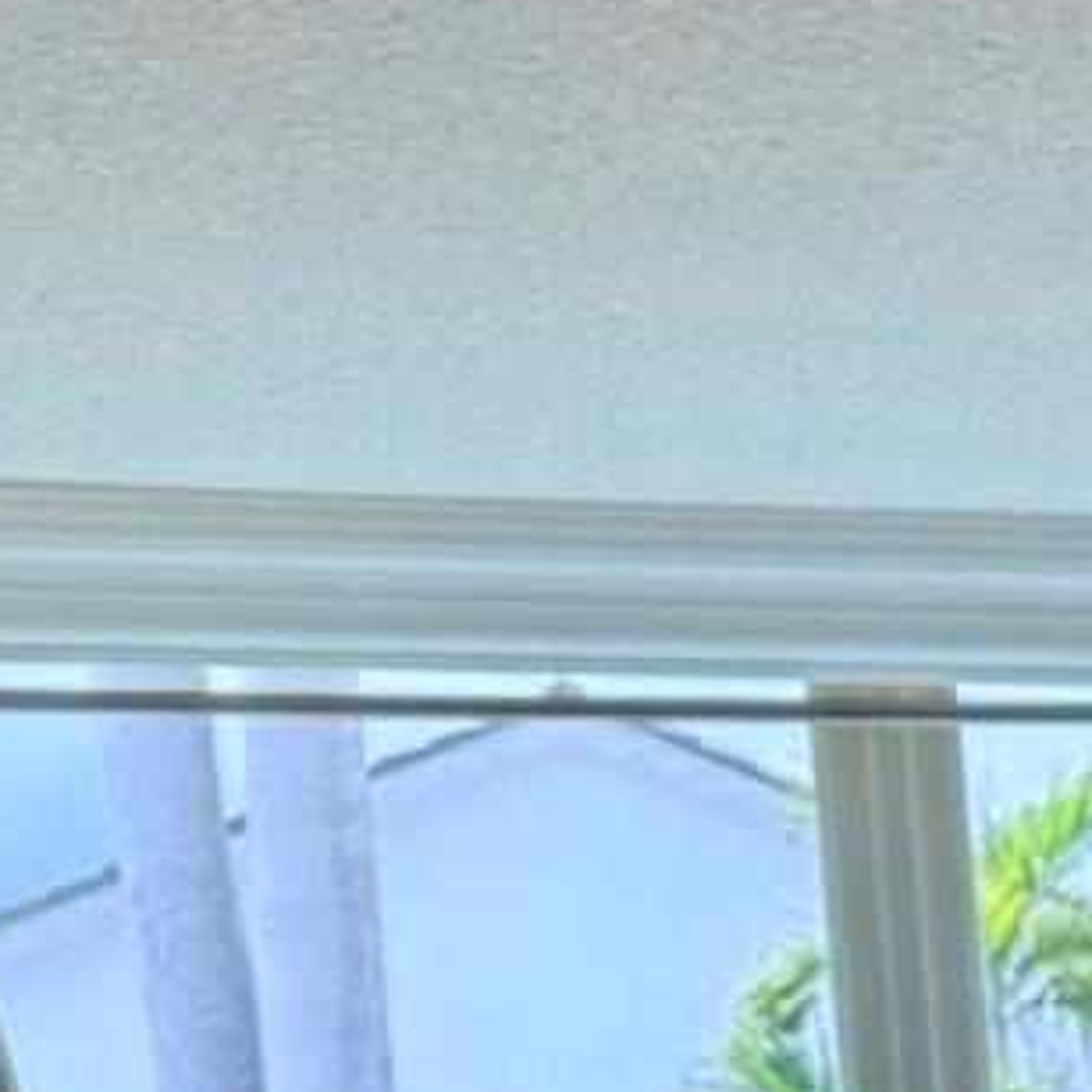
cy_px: 2878
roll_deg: +1.3
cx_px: 3433
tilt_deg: -9.9
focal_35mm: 199
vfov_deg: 7.9
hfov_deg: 7.6
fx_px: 7102
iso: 64
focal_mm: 6.76
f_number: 1.78
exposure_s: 1/180
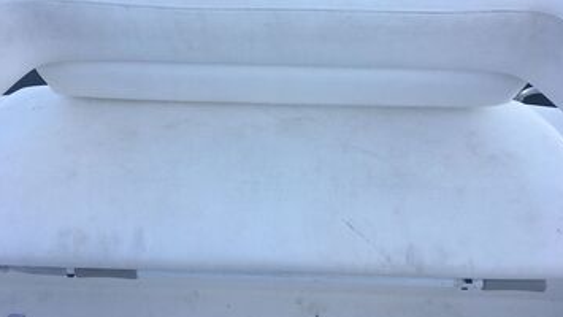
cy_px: 111
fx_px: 478
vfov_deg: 36.4
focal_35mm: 32
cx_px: 282
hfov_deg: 61.0
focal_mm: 4.15
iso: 25
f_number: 2.2
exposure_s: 1/273
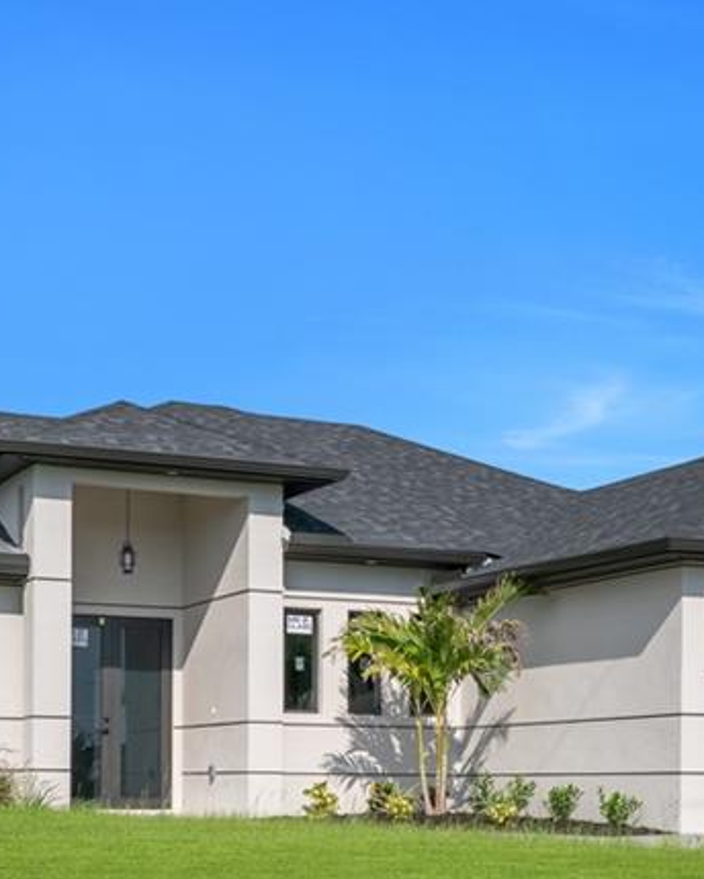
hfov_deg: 22.8
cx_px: 338
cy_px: 662
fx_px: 1745
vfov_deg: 27.9
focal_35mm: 67
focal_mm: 20
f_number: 8
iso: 100
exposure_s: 1/400
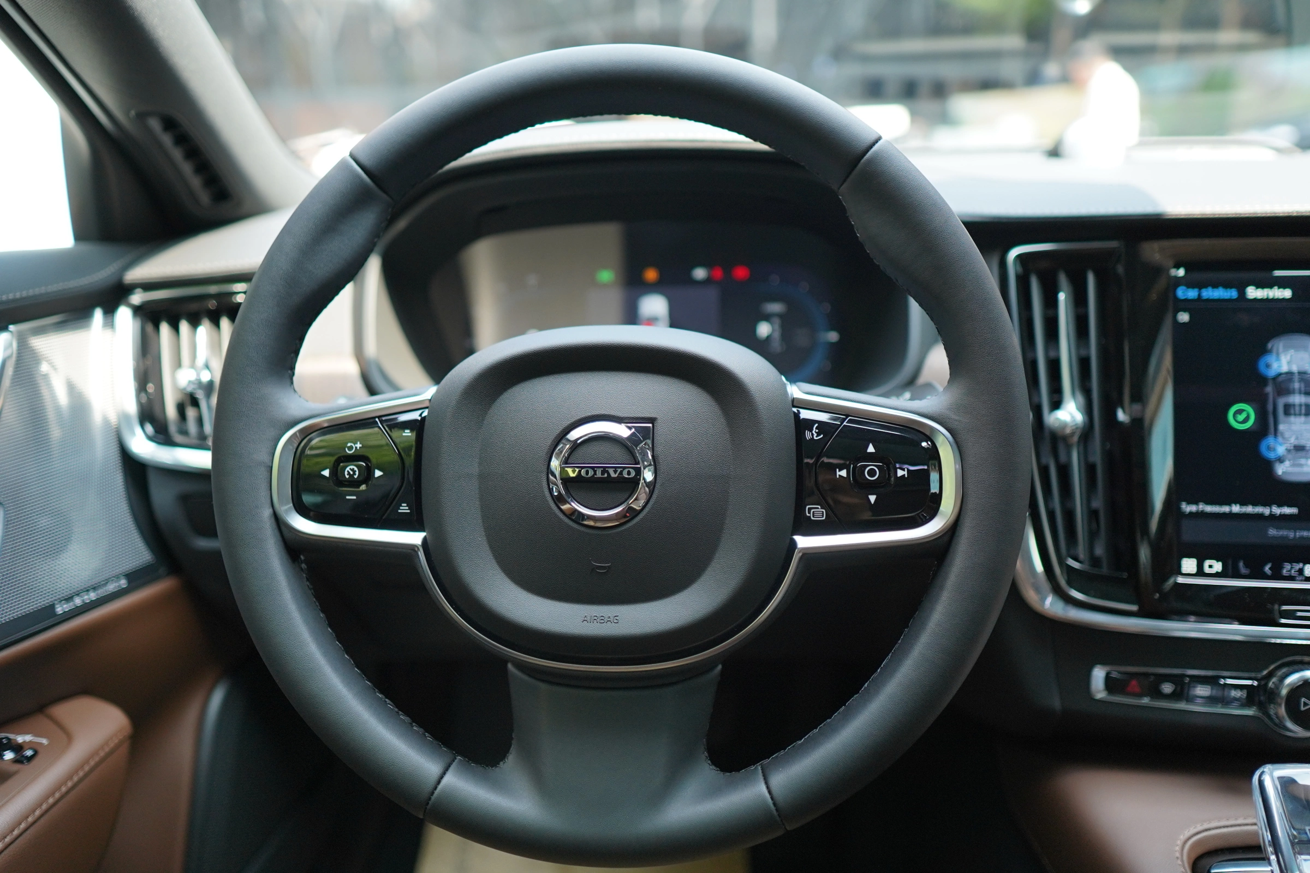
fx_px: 873
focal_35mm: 24
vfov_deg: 53.1
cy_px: 436
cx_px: 655
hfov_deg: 73.7
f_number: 1.4
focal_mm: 16
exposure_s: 1/1000
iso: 320
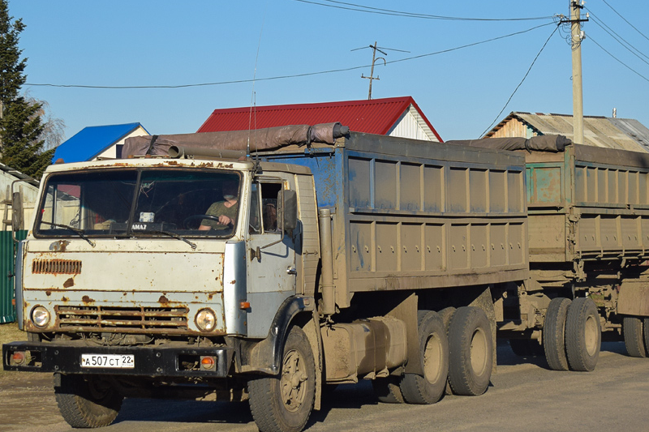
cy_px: 199
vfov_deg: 15.2
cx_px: 307
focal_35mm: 90
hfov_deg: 22.6
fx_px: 1622
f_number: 7.1
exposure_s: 1/1600
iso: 200
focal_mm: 40
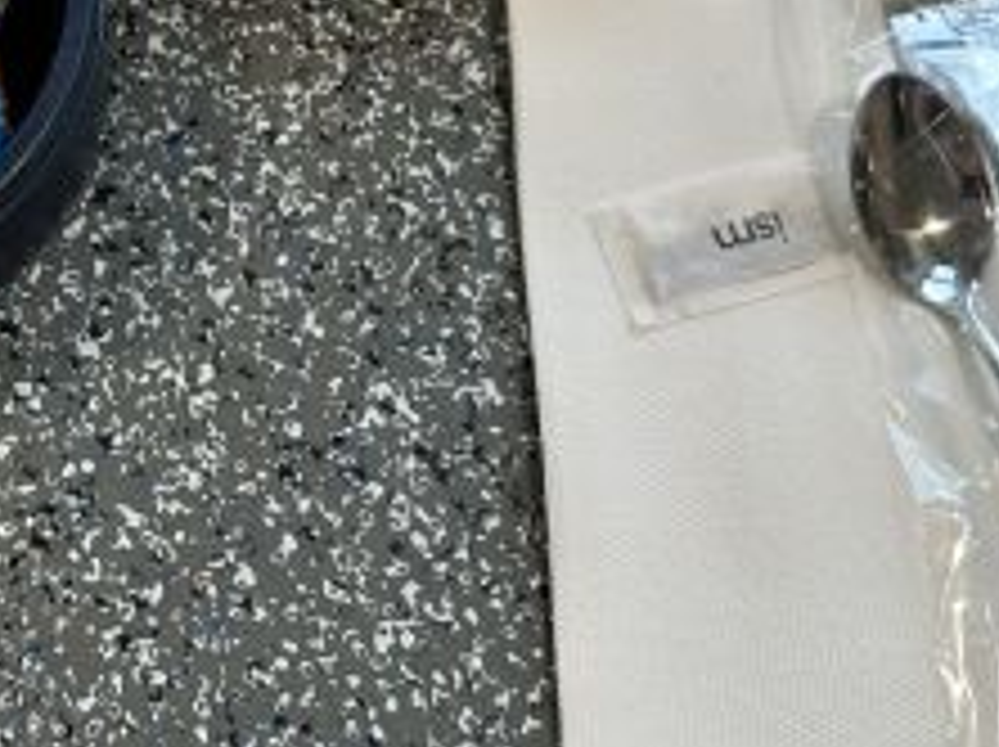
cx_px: 4
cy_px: 68
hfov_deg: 28.1
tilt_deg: -67.1
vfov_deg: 22.0
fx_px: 1874
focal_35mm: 65
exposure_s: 1/121
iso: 160
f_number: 1.78
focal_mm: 6.86
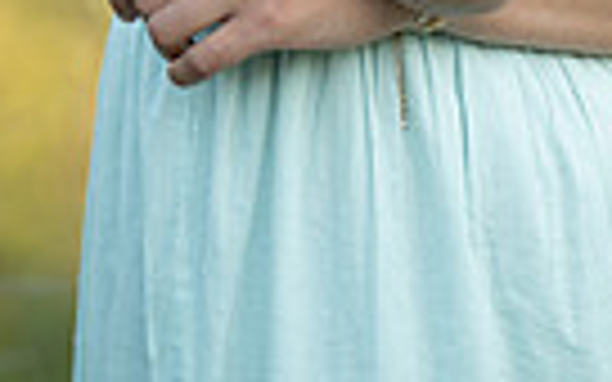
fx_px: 4787
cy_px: -620
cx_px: 346
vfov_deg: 4.4
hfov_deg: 7.3
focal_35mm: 287
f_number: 1.2
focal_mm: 85
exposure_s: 1/1600
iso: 160
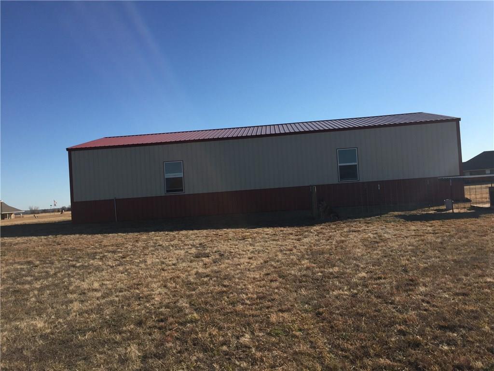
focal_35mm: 29
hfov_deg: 61.7
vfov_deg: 48.2
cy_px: 186
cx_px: 247
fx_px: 414
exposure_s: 1/2198
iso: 32
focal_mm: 4.15
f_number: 2.2
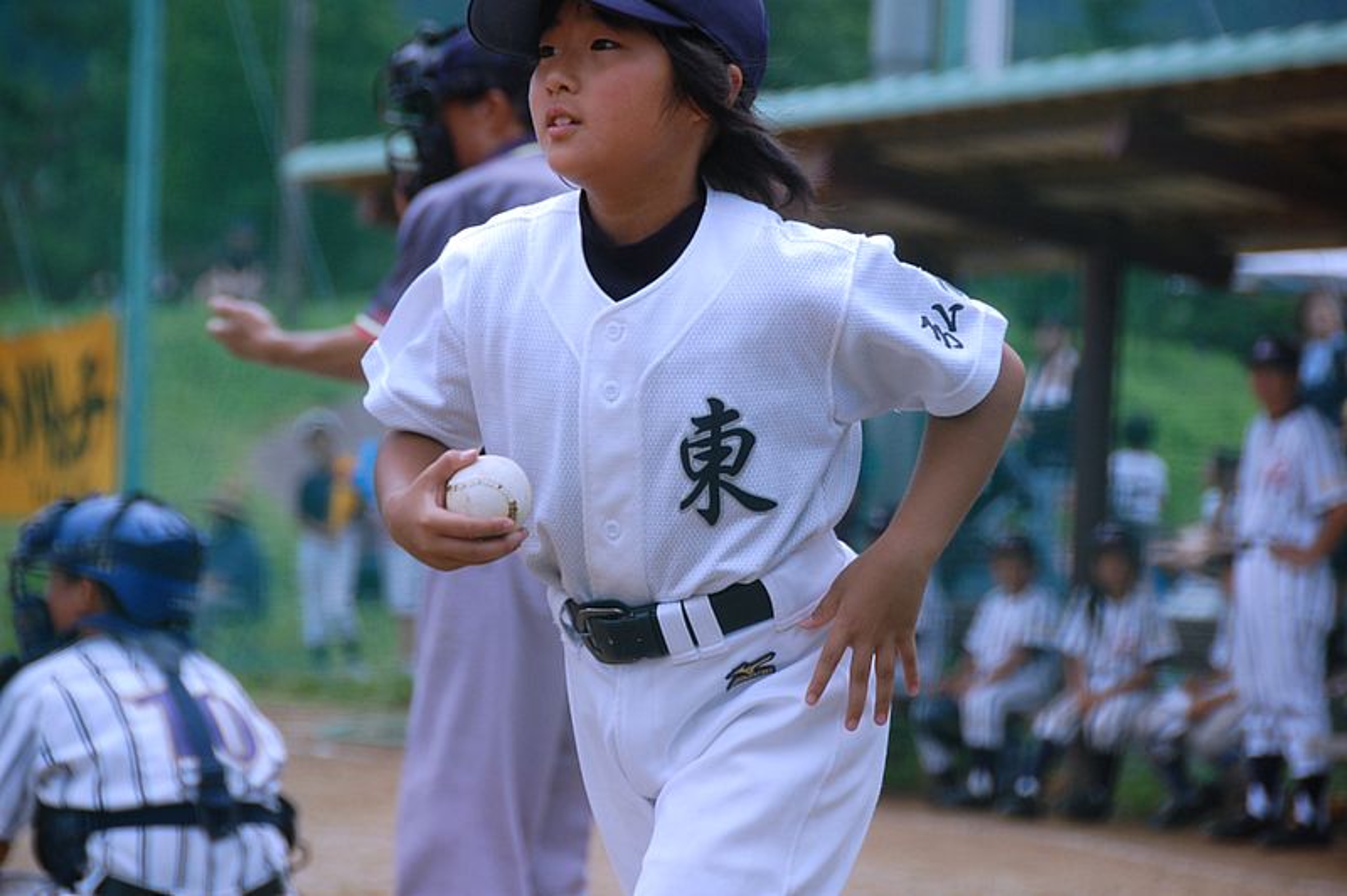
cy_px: 448
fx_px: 6729
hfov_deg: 11.4
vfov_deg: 7.6
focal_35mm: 180
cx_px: 674
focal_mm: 120
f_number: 5.6
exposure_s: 1/1000
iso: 400
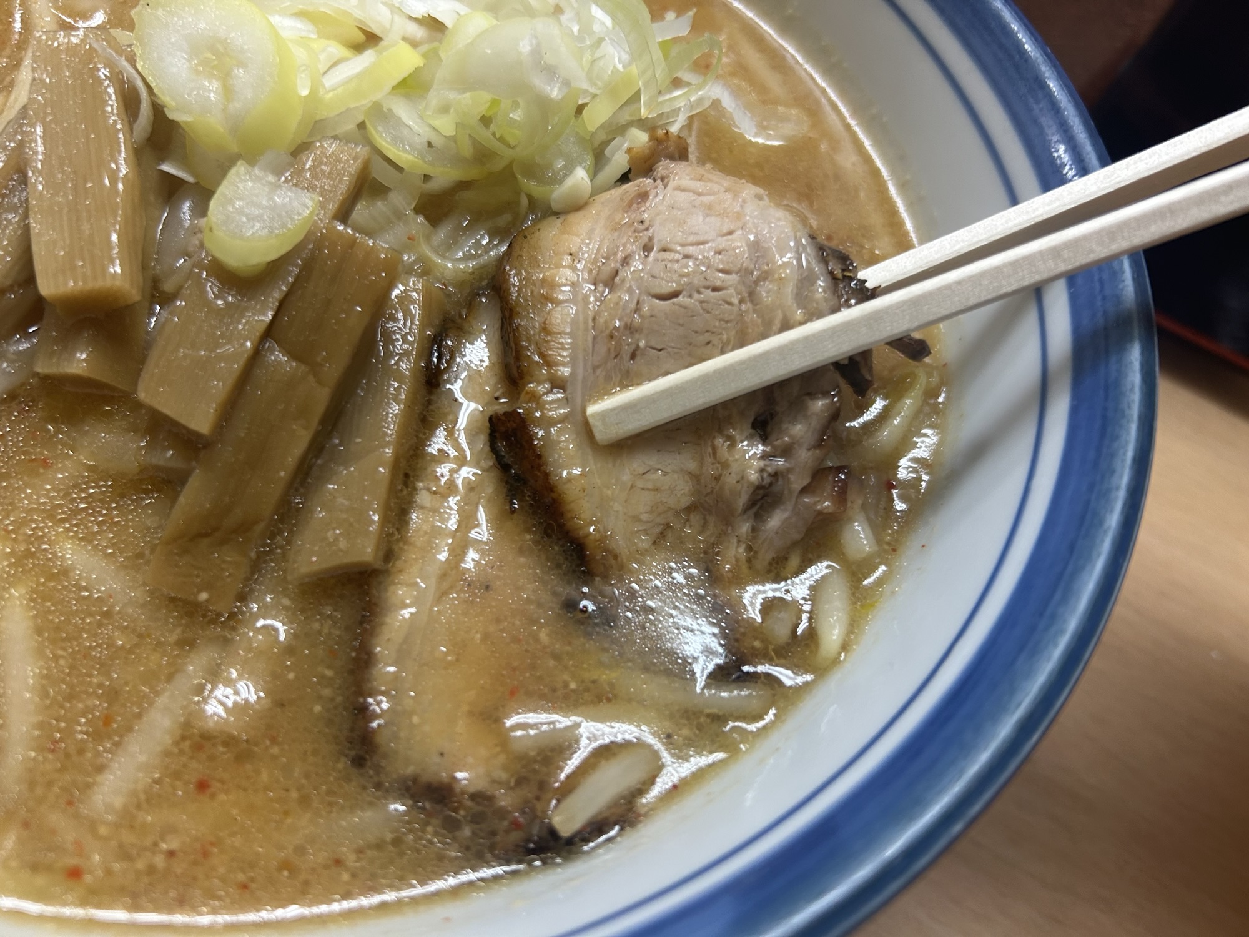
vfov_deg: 53.1
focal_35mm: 26
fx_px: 938
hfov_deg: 67.3
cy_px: 468
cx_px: 624
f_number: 1.5
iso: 125
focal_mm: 5.7
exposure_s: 1/100
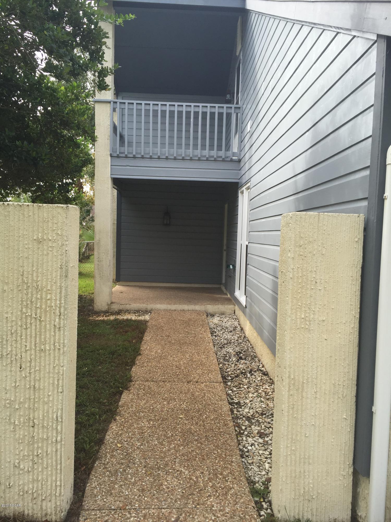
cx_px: 196
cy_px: 261
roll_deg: -0.7
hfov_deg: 48.2
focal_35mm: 29
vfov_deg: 61.7
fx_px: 437
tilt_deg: -4.0
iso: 32
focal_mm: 4.15
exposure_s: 1/557
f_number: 2.2
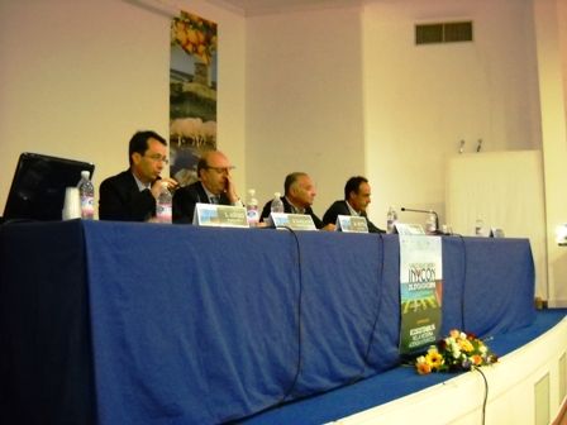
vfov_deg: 35.1
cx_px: 284
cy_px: 212
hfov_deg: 45.8
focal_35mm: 41
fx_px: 672
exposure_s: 1/12
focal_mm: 6.72
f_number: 3.1
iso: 800
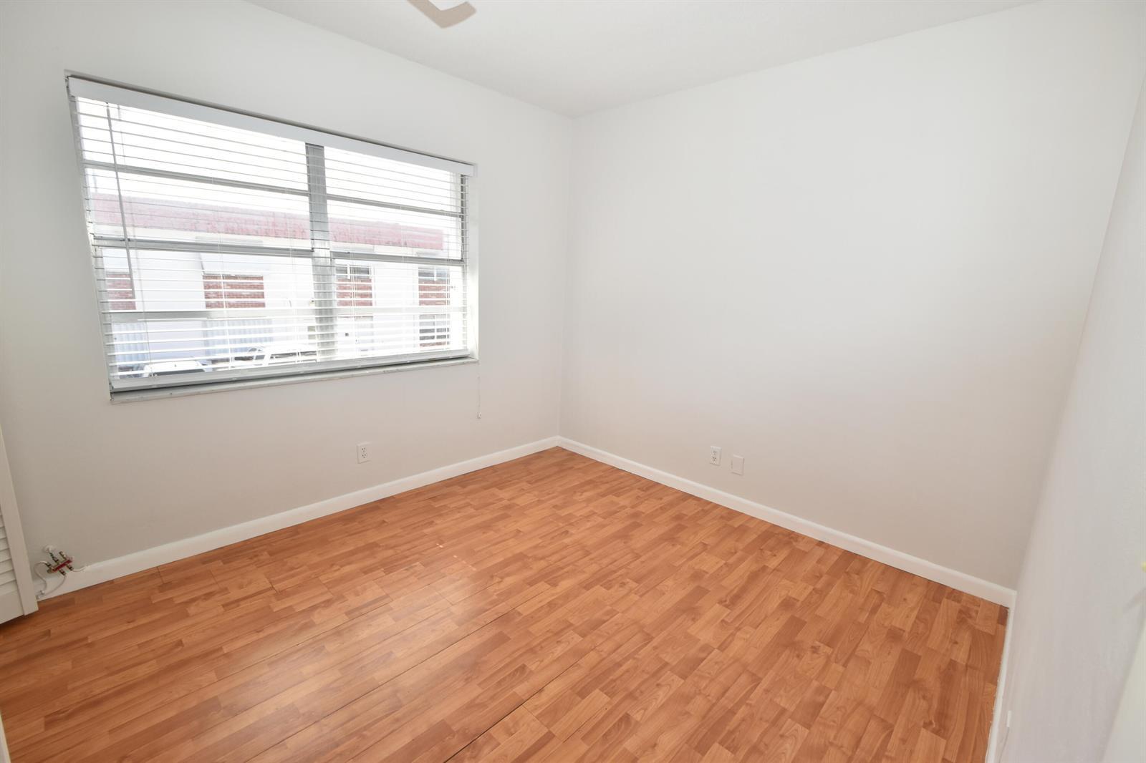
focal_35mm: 15
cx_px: 573
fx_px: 477
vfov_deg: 77.3
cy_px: 382
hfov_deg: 100.4
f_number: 6.3
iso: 200
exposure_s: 1/160
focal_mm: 10
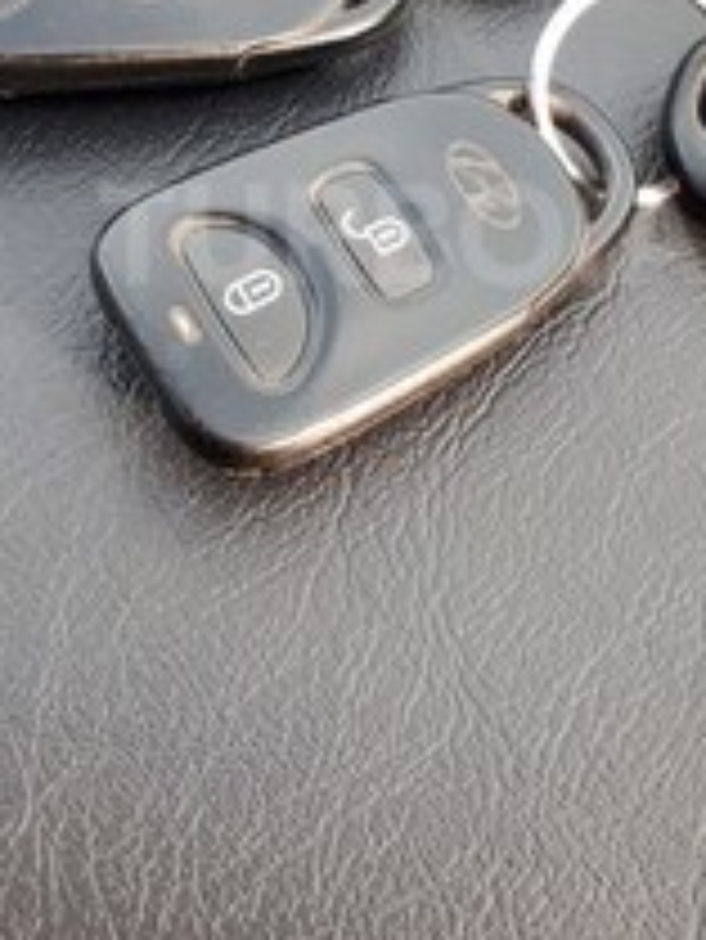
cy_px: 234
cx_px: 445
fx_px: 1739
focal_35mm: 64
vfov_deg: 29.8
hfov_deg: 22.9
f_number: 1.9
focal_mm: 3.6
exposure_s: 1/33
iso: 40
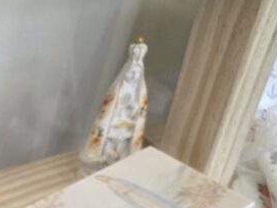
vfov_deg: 20.2
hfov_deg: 25.5
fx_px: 520
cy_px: 291
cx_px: -88
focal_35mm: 65
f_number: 1.7
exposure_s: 1/120
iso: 320
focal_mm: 6.25
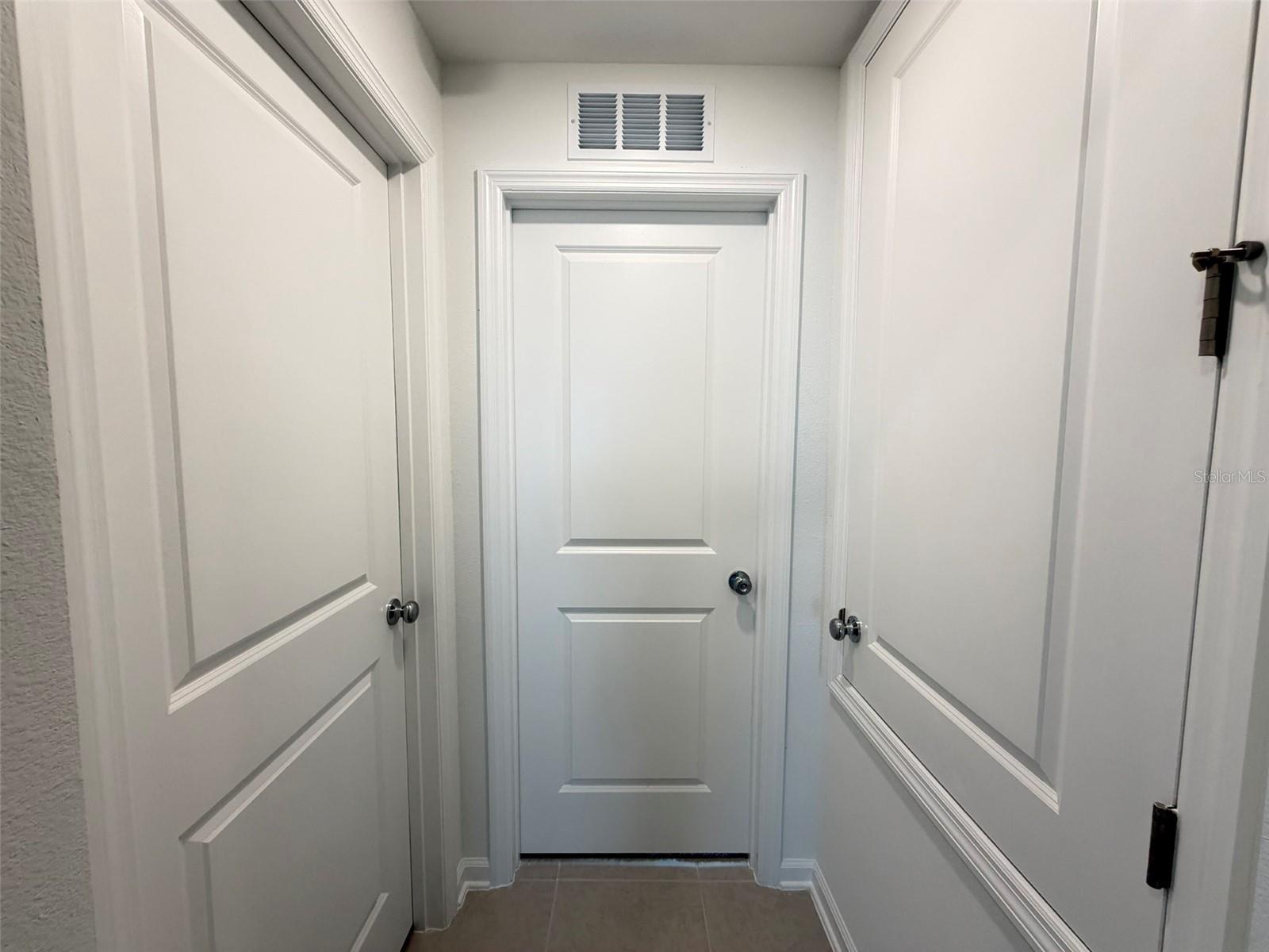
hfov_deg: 102.1
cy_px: 476
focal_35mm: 14
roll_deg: +0.8
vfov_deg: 85.7
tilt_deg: -5.0
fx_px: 513
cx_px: 634
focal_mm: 2.22
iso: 250
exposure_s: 1/120
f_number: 2.2
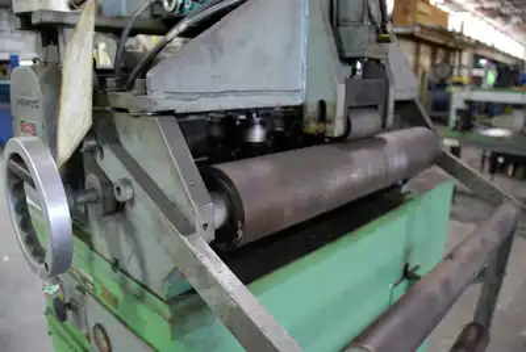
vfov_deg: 48.1
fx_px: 395
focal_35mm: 27
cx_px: 263
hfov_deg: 67.3
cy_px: 176
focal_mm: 18
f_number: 3.5
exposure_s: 1/25
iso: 1600
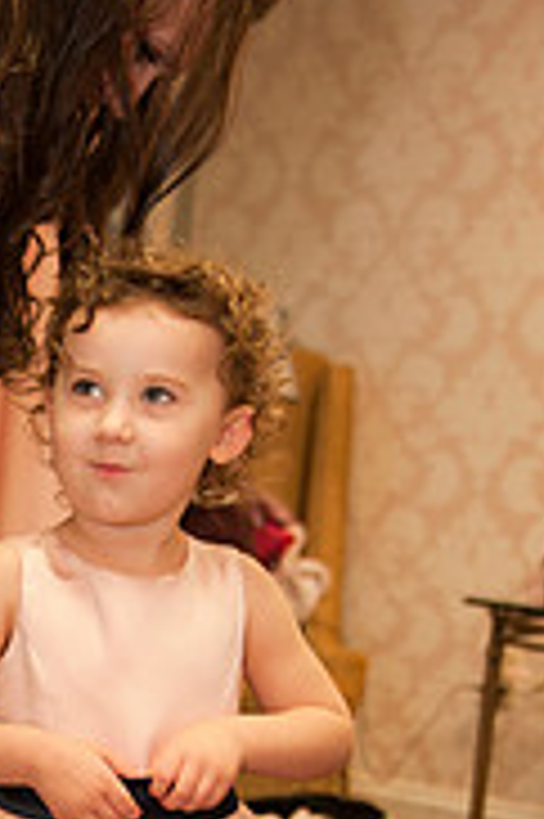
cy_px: 842
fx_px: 1794
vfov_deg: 24.4
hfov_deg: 16.7
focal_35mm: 79
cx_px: -43
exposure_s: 1/50
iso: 250
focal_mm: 32
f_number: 2.8
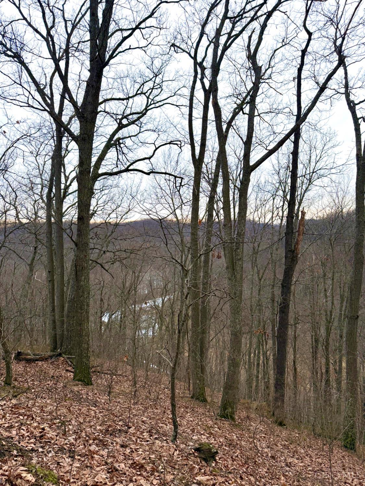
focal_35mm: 24
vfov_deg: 71.6
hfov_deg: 56.8
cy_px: 243
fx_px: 337
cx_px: 182
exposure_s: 1/121
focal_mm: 6.76
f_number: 1.78
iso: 125
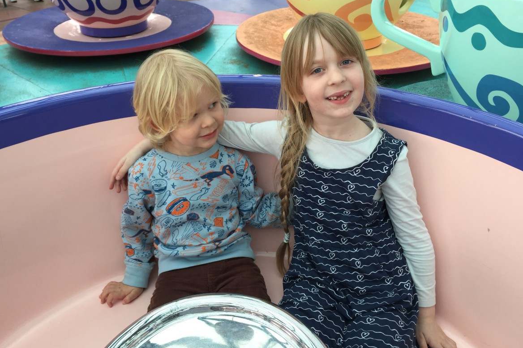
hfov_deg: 60.3
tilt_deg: -31.3
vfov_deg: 42.2
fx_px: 450
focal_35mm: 31
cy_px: 153
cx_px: 262
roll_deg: +1.2
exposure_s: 1/257
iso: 32
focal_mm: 4.15
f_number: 2.2
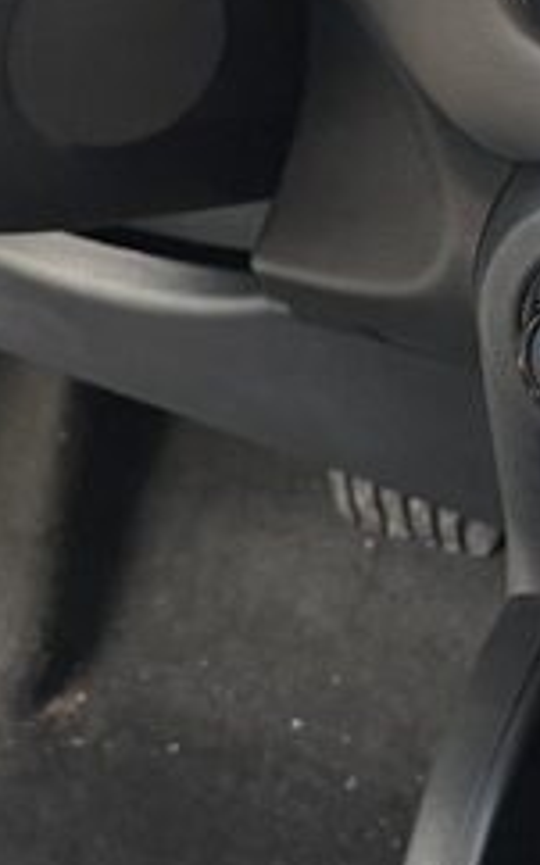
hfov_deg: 11.7
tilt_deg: -31.6
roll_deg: +4.9
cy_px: 204
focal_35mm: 112
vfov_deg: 18.5
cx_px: 207
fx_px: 2640
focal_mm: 5.1
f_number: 1.6
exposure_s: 1/60
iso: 200
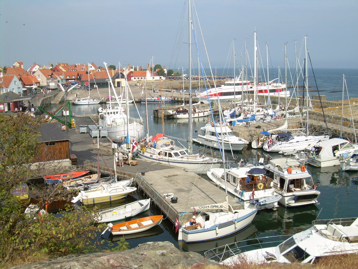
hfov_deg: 49.0
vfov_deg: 37.7
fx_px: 393
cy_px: 134
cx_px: 179
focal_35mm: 38
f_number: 4.6
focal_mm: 6.3
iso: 50
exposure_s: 1/458
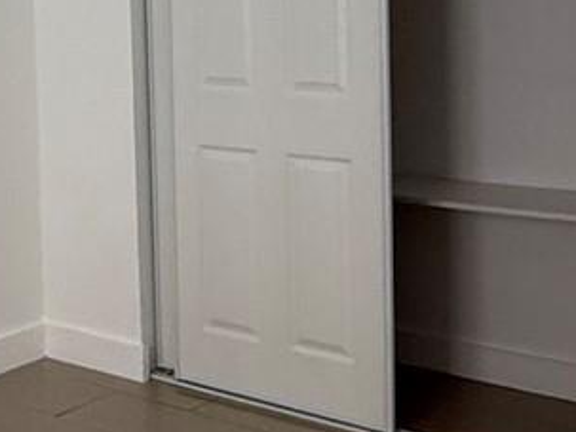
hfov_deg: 25.1
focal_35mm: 74
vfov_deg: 19.4
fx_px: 1231
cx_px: 6
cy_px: 8
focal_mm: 2.22
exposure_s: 1/99
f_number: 2.2
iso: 250
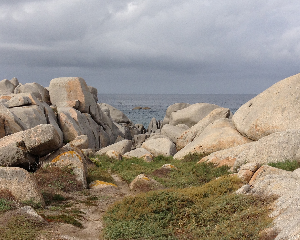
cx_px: 149
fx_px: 533
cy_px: 80
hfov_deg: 31.4
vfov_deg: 25.3
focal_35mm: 60
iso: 64
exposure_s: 1/2304
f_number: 2.4
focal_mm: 4.28
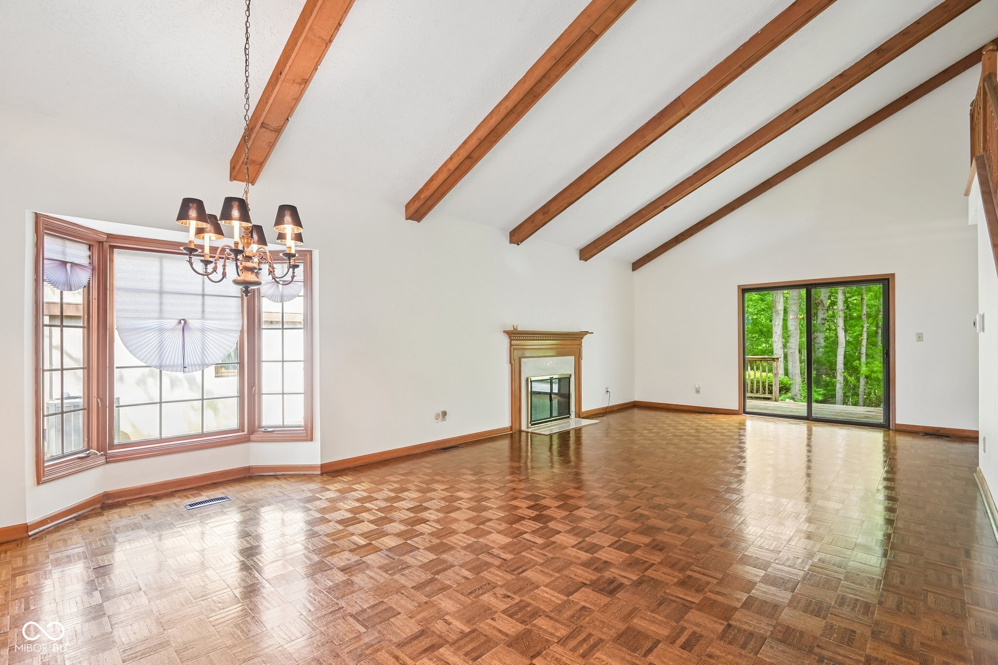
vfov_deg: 73.7
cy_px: 332
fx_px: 443
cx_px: 499
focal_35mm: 16
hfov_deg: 96.7
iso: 400
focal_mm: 16
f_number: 8
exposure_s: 1/6
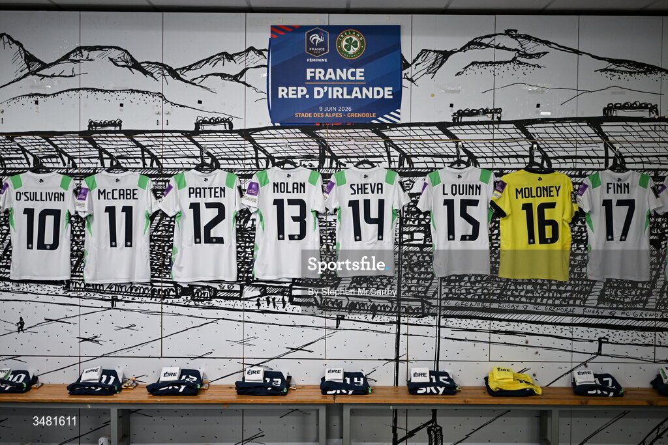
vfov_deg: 27.0
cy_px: 222
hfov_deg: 39.6
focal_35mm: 50
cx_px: 334
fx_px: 928
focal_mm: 50
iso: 800
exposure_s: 1/400
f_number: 1.2
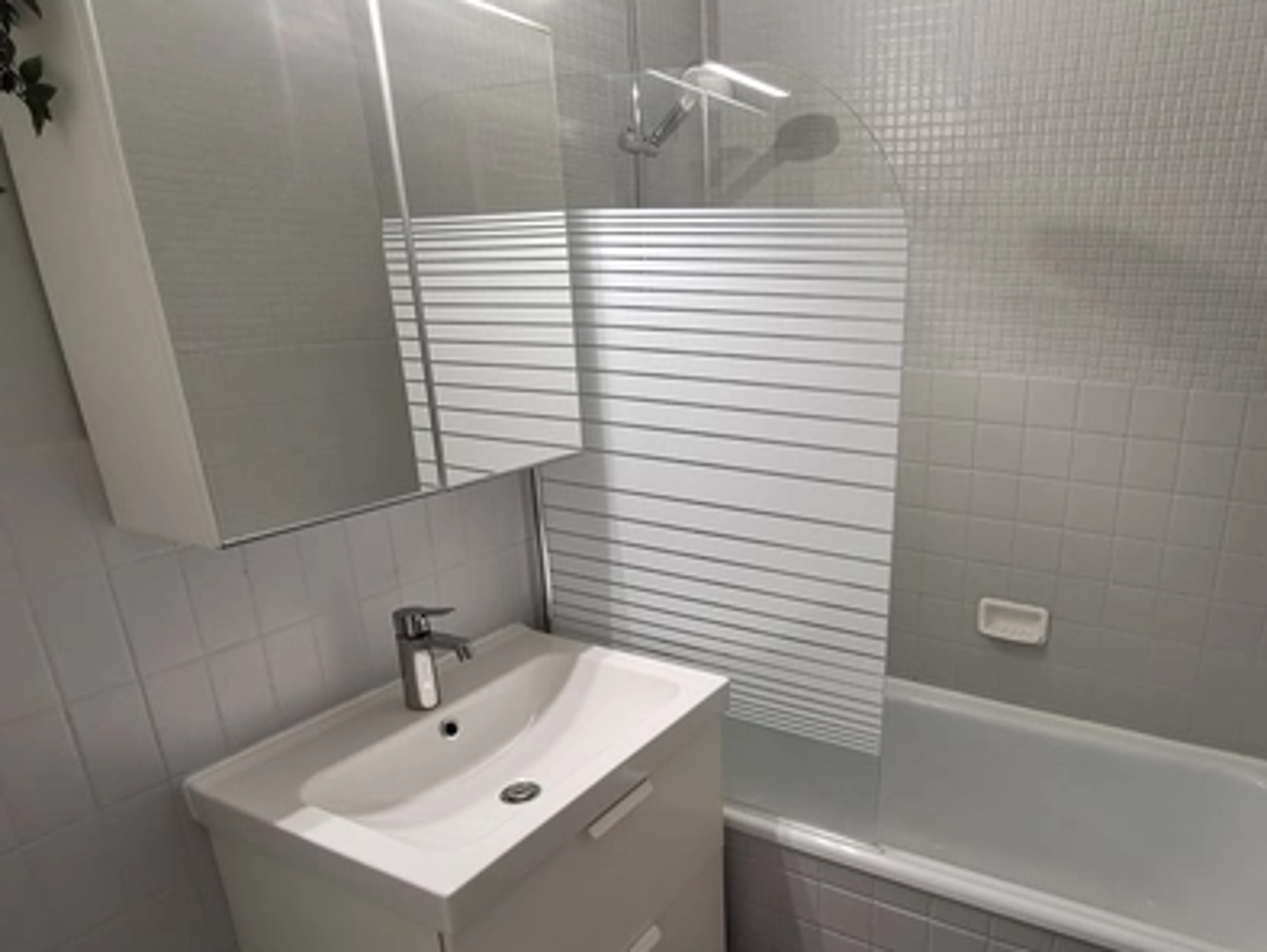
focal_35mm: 23
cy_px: 572
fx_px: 842
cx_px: 828
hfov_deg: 72.0
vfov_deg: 58.4
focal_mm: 2.26
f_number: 2.2
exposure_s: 1/50
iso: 320
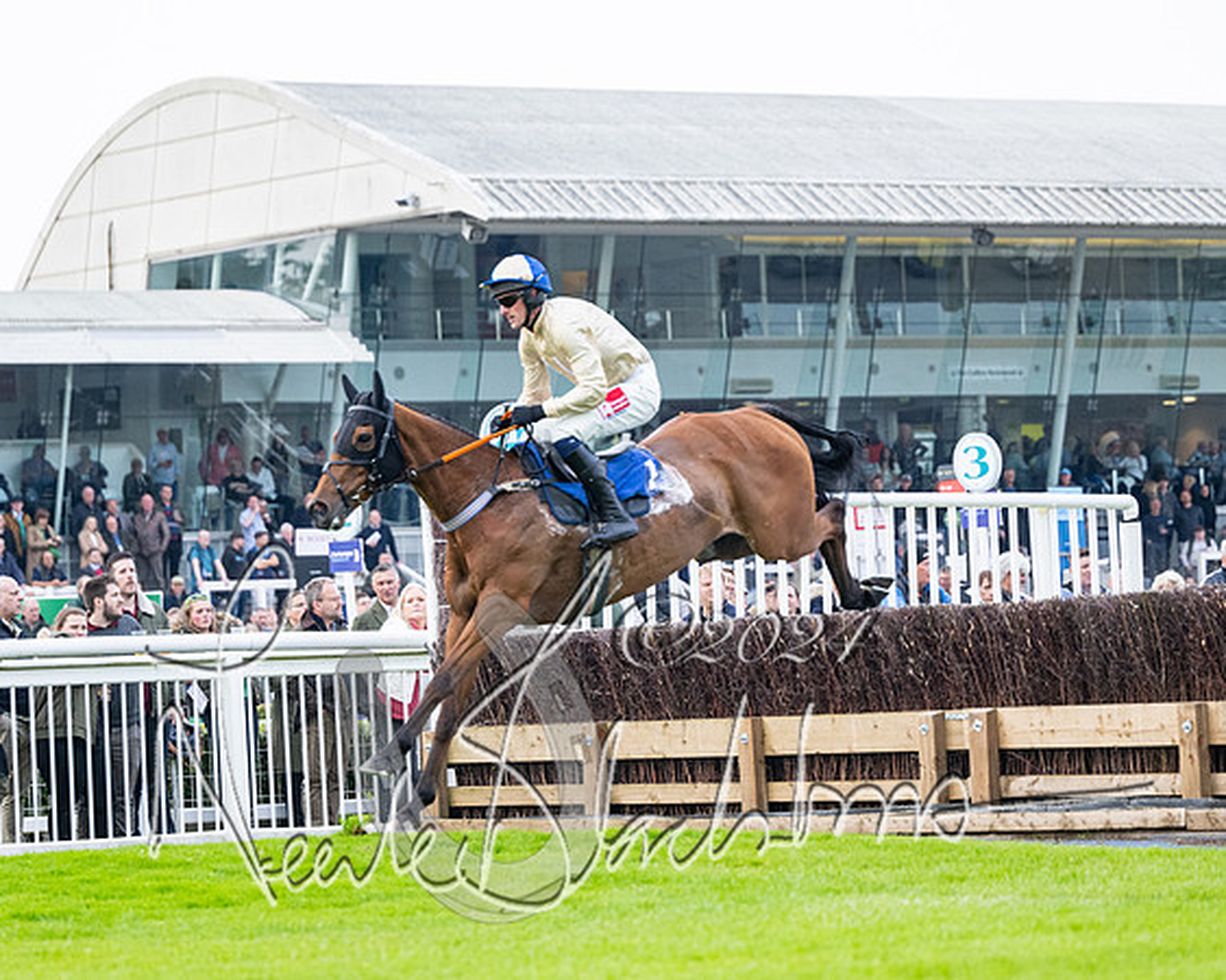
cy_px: 495
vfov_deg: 9.8
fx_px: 5726
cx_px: 673
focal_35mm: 158
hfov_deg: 12.2
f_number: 2.8
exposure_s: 1/2000
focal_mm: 110
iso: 800
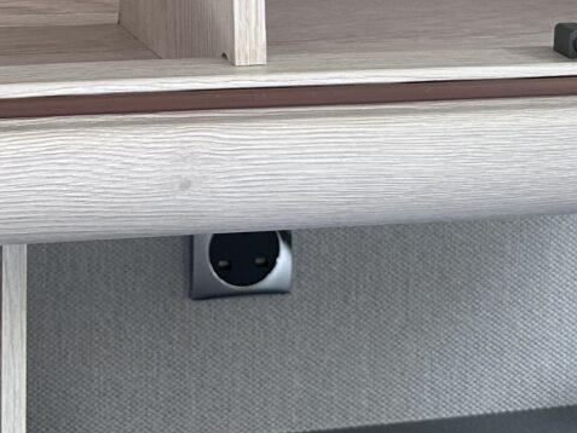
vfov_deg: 13.4
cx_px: -41
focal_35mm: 103
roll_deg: +2.5
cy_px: -250
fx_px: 1717
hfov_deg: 18.4
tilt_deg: +0.1
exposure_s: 1/121
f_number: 1.78
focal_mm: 6.86
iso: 125
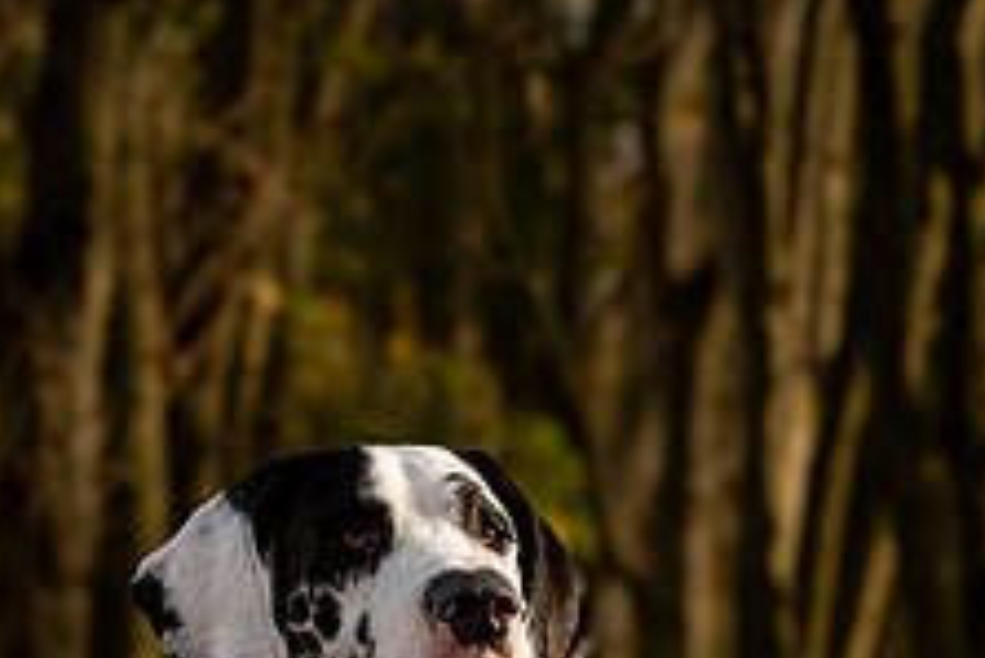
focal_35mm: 225
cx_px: 416
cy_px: 760
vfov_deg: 6.1
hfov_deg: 9.1
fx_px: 6160
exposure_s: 1/320
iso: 100
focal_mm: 70
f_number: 4
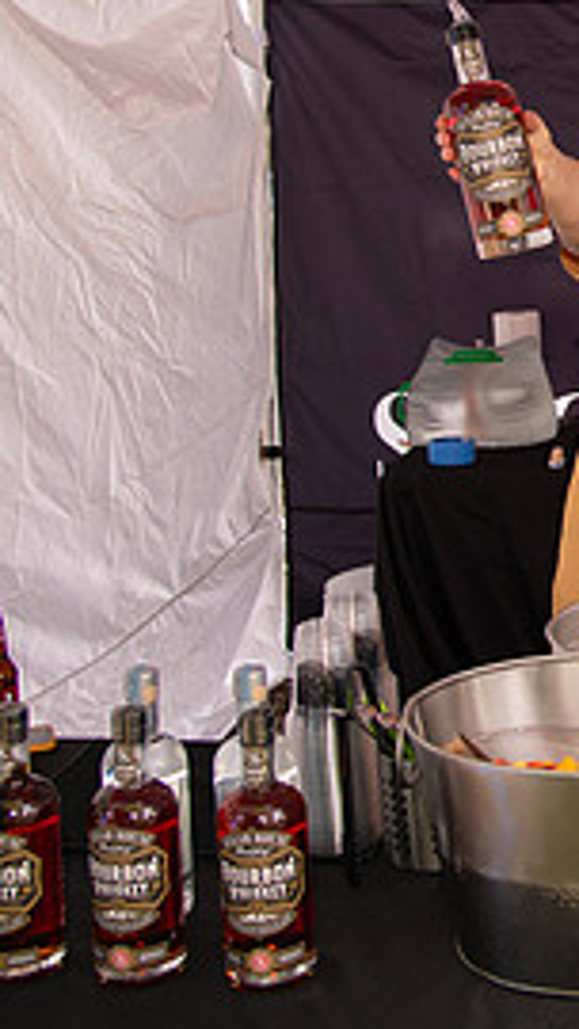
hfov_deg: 18.8
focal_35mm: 58
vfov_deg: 35.4
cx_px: 810
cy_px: 285
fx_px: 1582
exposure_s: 1/320
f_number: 4
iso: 500
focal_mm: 24
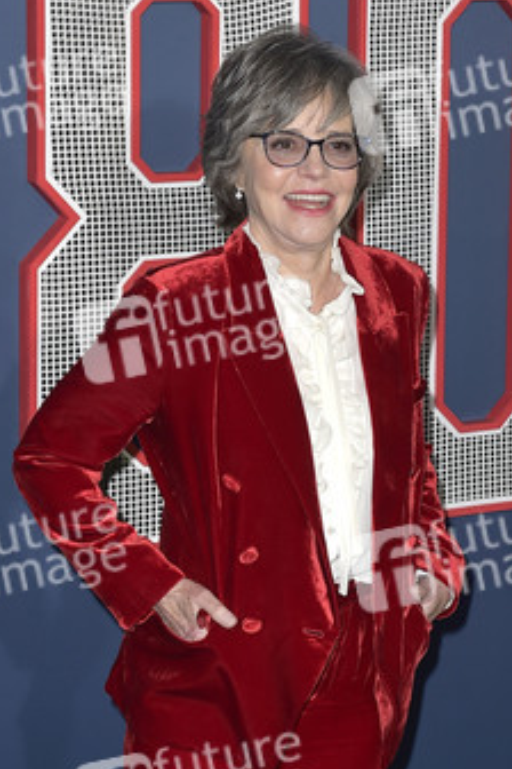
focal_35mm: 69
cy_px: 444
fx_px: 1472
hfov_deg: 19.7
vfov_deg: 29.2
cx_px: 259
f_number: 6.3
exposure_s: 1/250
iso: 400
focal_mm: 58
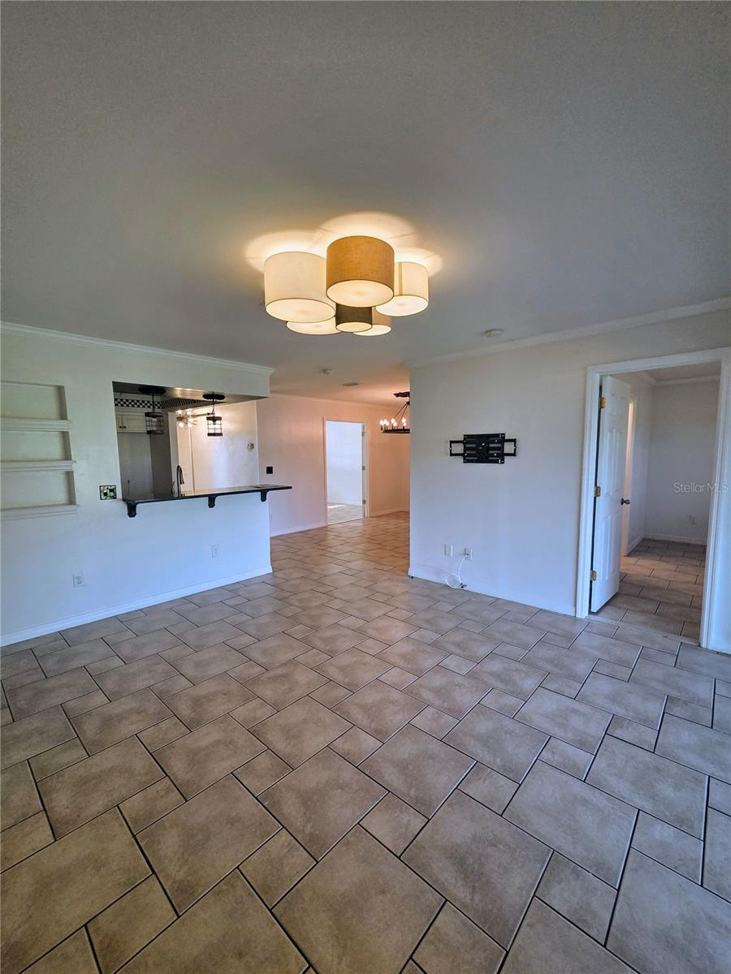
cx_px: 366
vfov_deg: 106.2
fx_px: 366
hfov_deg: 89.9
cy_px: 487
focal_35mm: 13
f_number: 2.2
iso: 200
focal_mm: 2.2
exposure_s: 1/120
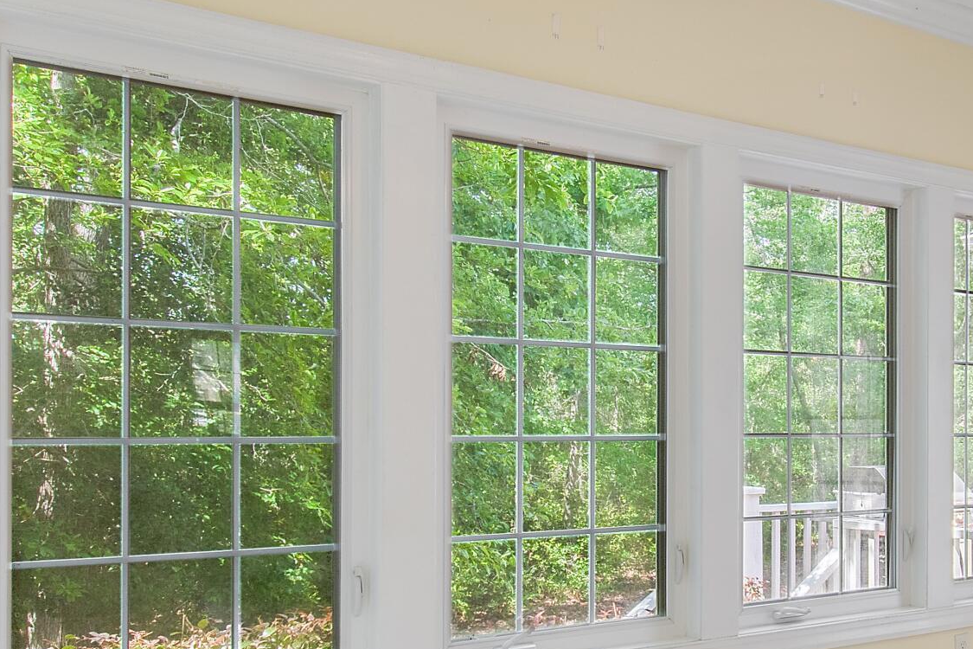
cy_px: 420
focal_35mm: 40
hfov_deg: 47.0
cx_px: 711
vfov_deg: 33.2
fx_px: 1081
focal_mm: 10
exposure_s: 1/13
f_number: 4.5
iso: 100
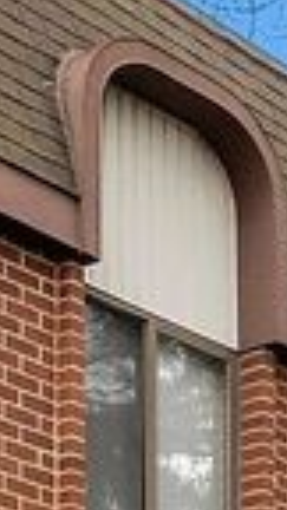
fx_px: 1921
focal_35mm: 142
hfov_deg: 8.2
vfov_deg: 12.6
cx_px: 528
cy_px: 1126
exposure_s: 1/40
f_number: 14
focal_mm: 19
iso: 800
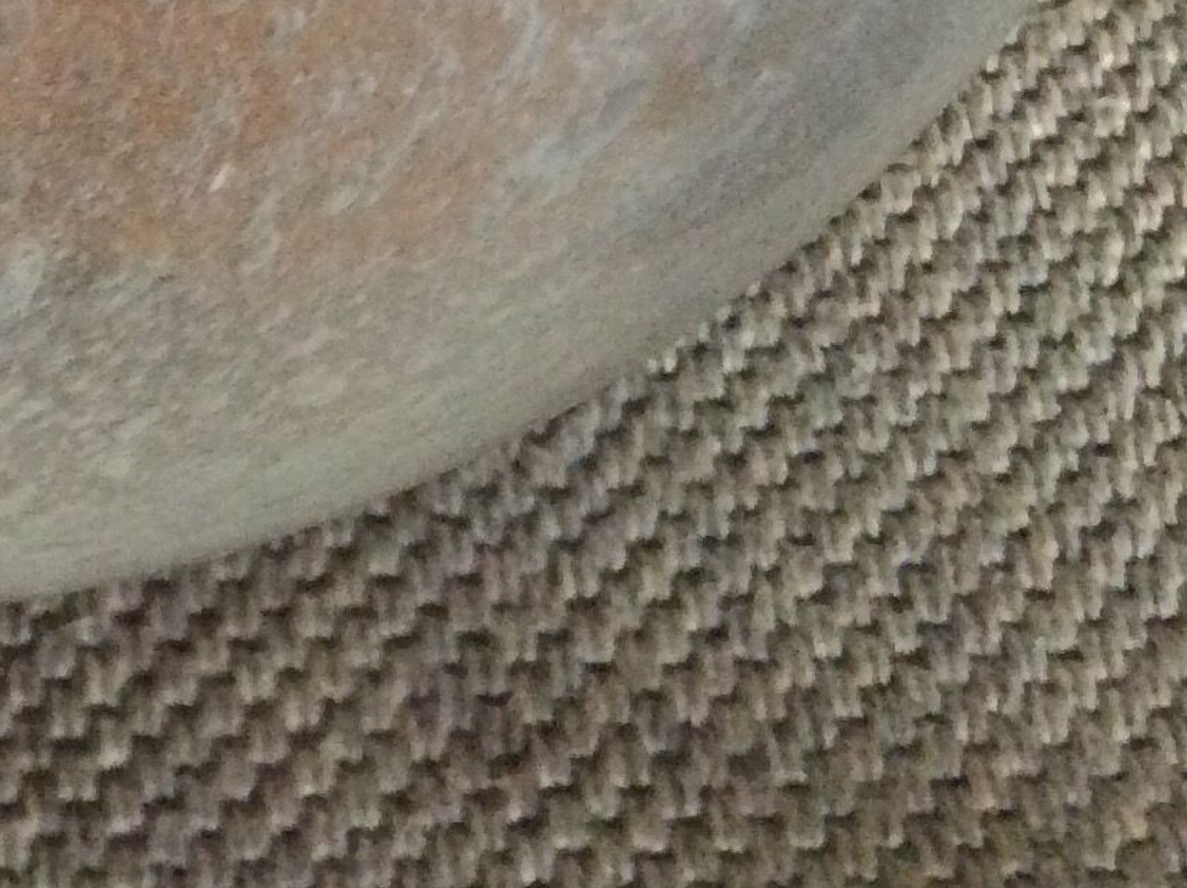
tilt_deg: -46.9
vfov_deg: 14.2
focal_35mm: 100
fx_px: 3426
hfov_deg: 18.1
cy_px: -243
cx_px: -427
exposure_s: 1/25
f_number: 2.4
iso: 320
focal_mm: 3.3
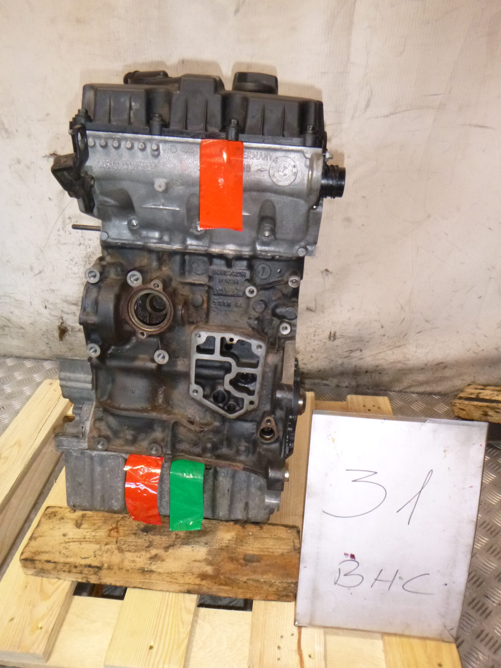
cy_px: 334
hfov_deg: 54.9
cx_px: 250
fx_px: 482
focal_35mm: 25
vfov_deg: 69.4
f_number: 3.9
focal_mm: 4.5
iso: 400
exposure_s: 1/60
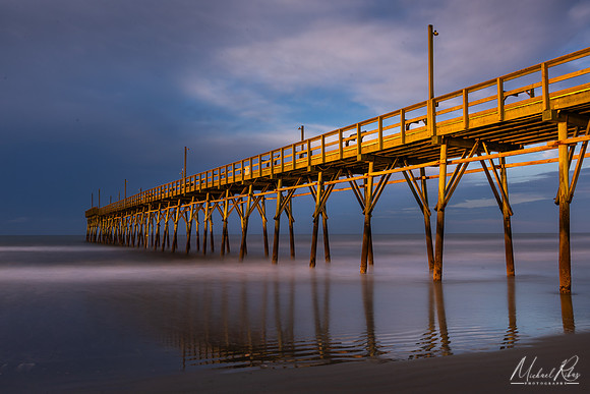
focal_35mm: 31
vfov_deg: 42.3
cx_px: 295
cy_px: 197
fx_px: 508
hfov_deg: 60.3
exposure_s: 30
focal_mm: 31
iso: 64
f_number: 13
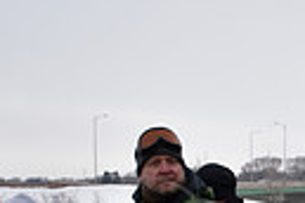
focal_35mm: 108
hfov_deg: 16.1
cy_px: 280
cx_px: 544
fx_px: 915
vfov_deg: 12.2
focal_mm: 24
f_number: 9
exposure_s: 1/320
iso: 400
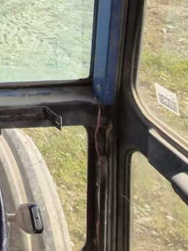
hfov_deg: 20.1
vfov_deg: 27.8
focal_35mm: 51
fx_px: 369
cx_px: -155
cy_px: -109
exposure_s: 1/1132
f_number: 2.2
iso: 100
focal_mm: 2.2
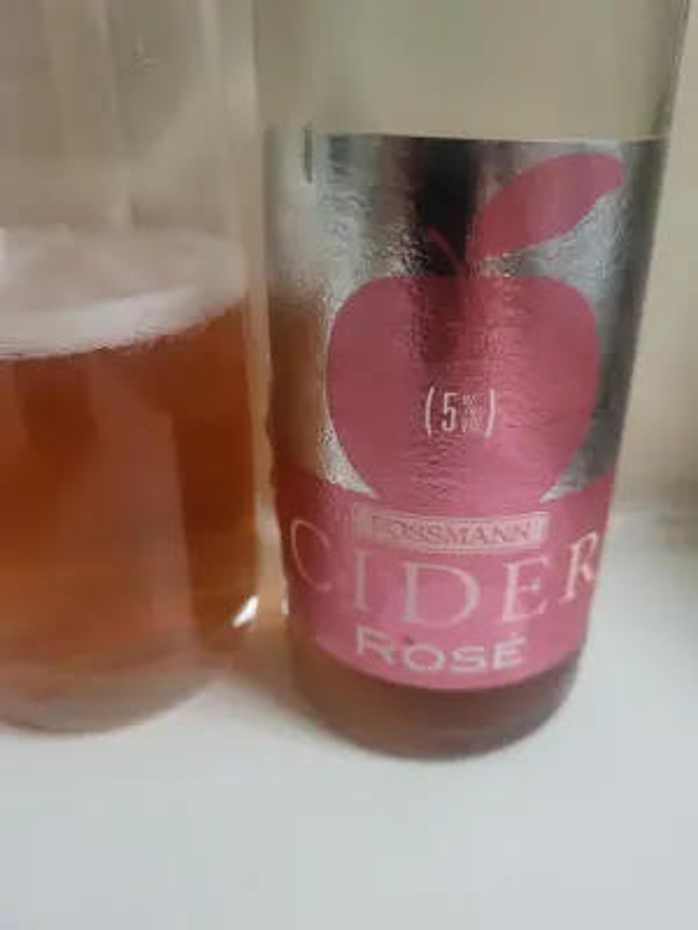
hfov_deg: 53.1
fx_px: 699
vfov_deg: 67.3
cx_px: 349
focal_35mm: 26
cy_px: 465
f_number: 1.8
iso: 500
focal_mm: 5.4
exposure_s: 1/50
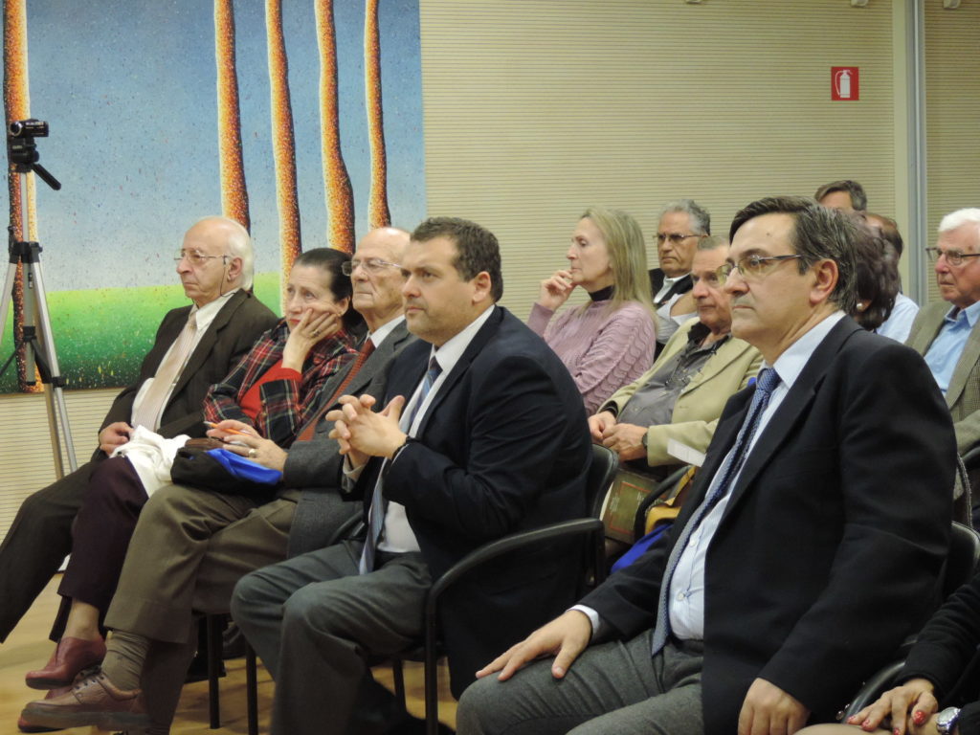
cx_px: 490
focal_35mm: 75
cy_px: 368
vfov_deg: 19.6
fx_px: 2123
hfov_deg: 26.0
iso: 800
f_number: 3.9
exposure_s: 1/15
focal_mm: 13.3
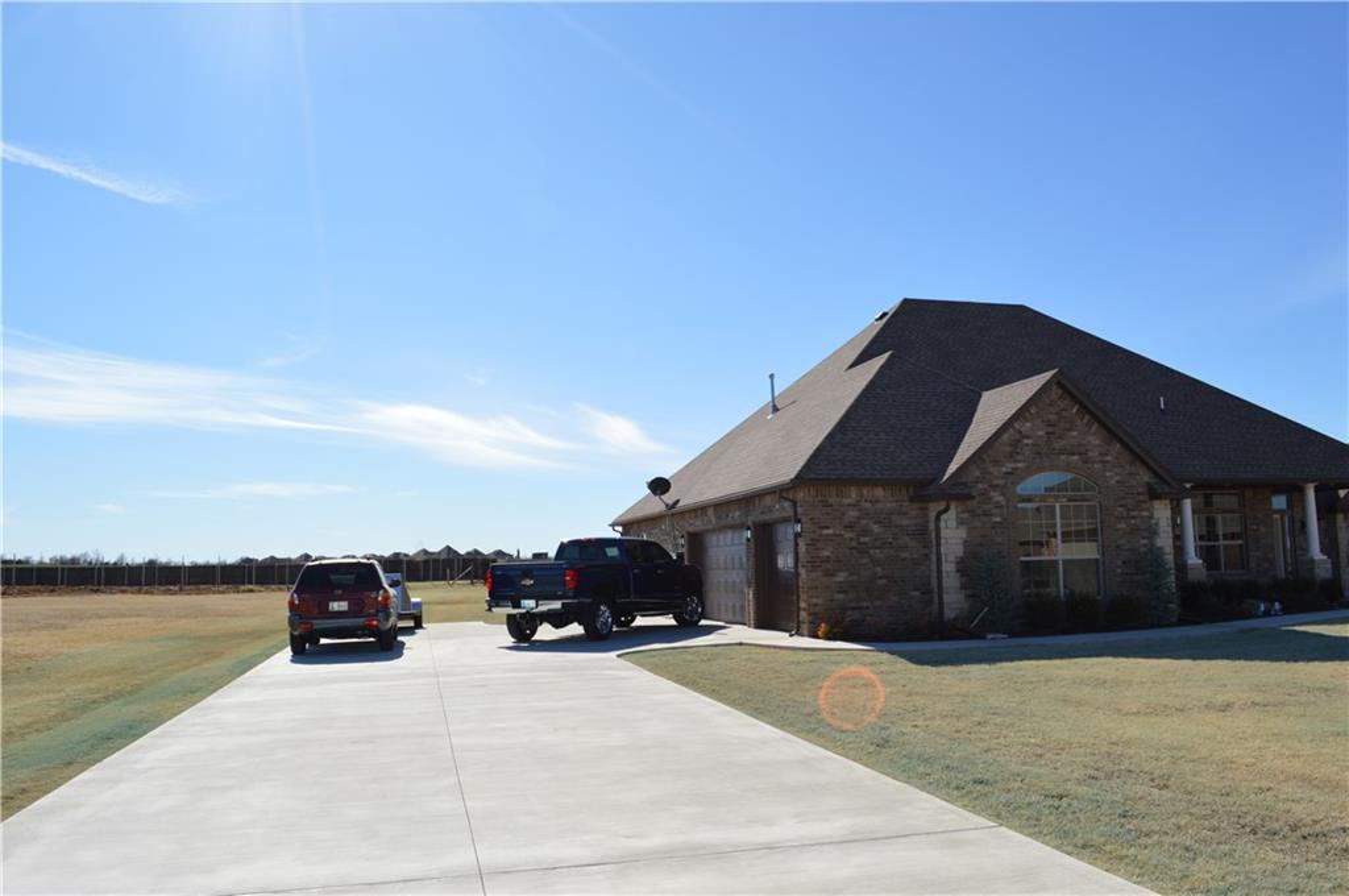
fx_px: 1010
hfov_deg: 67.4
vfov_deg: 47.8
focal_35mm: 27
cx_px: 674
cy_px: 448
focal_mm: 18
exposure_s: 1/200
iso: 100
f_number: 9
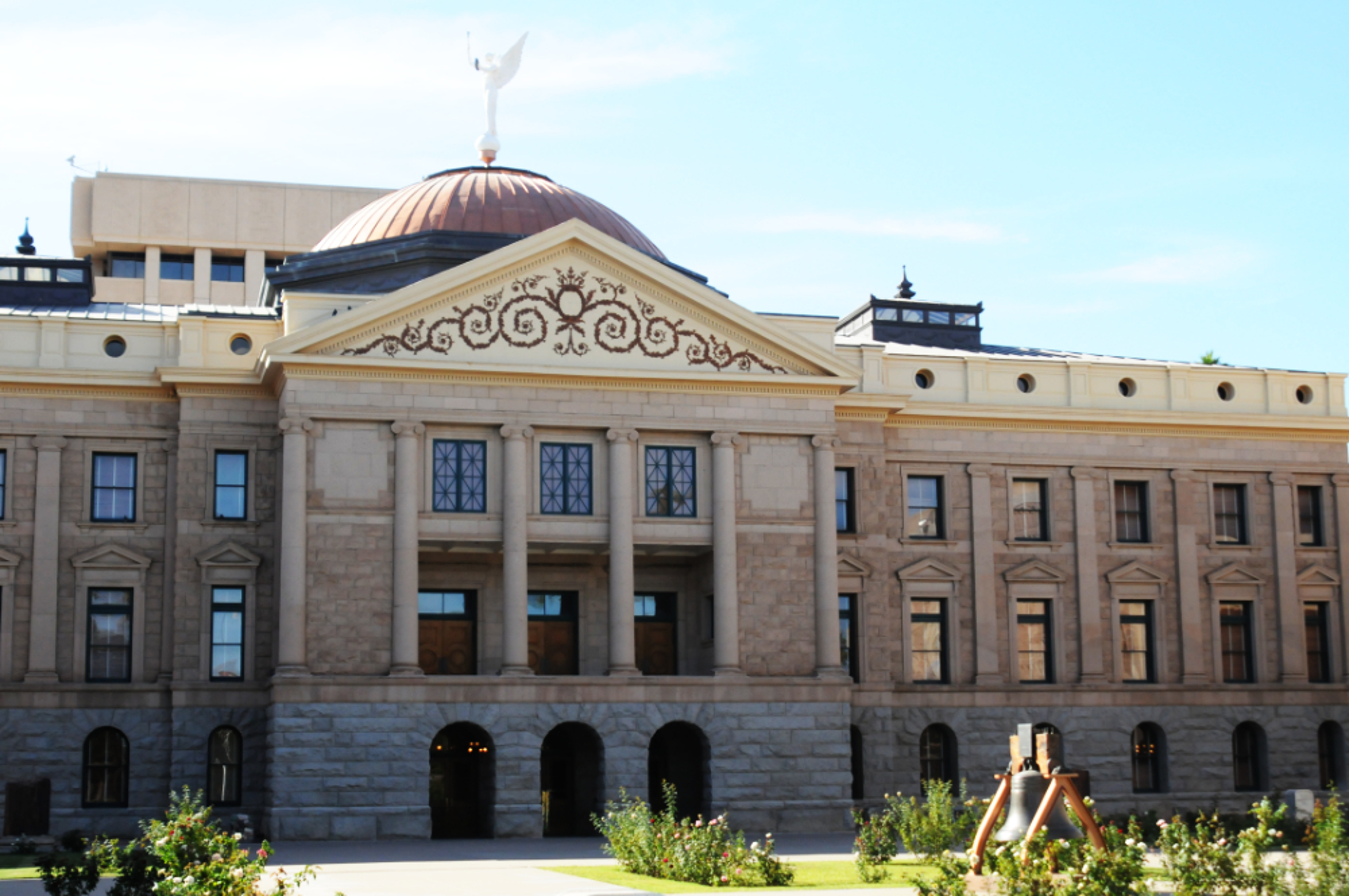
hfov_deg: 37.9
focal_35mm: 52
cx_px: 674
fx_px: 1965
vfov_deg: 25.7
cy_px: 448
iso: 800
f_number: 5.6
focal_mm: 35
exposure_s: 1/2000
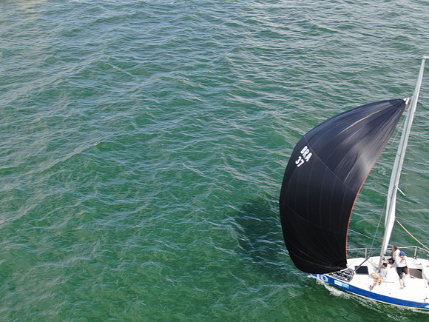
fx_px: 595
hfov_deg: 39.7
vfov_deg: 30.3
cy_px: 161
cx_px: 214
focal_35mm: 48
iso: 100
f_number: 3.8
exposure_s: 1/400
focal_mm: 8.6
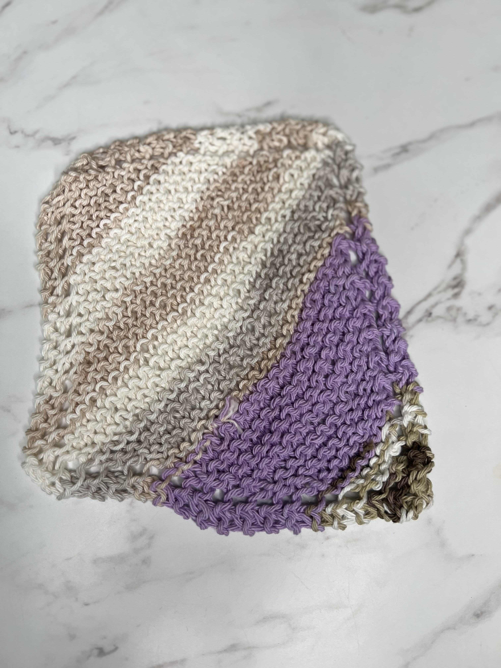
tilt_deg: -79.6
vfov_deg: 67.3
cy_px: 334
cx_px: 250
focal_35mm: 26
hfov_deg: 53.1
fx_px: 502
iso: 50
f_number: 1.5
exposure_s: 1/120
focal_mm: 5.7
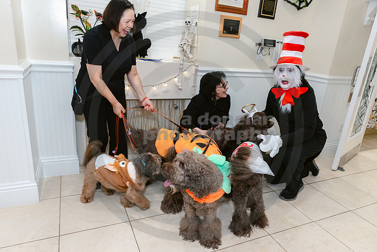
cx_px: 188
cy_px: 126
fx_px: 251
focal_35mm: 24
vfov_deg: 53.2
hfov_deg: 73.7
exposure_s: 1/60
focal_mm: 24
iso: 2500
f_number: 9
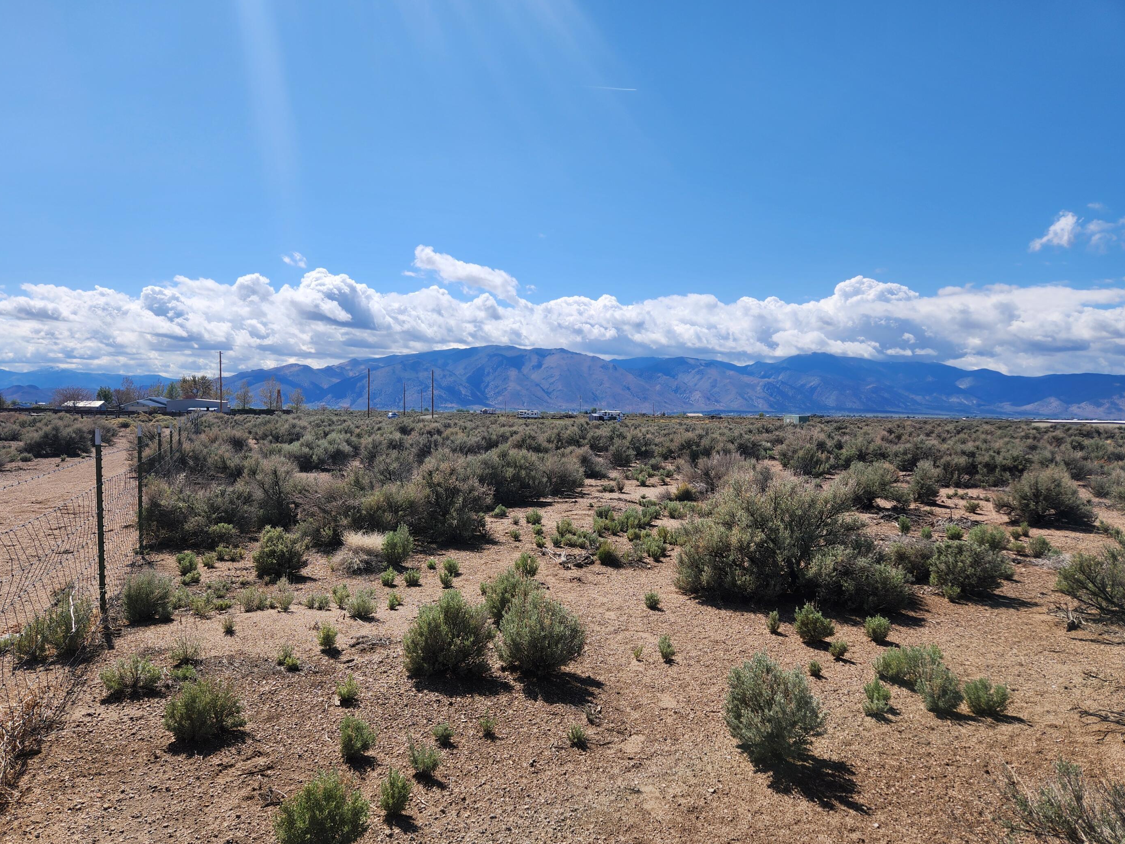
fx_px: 812
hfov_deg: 69.3
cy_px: 449
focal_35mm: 25
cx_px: 522
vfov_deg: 54.8
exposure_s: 1/2760
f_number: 1.8
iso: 20
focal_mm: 5.4
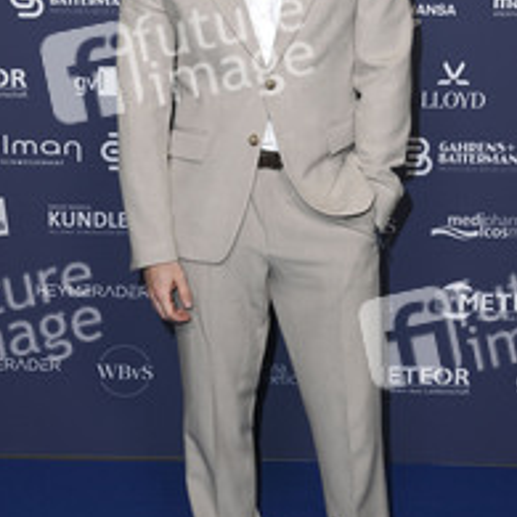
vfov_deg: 23.6
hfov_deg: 23.7
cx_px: 255
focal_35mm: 73
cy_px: 194
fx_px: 1234
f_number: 5.6
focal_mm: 42
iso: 400
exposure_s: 1/250
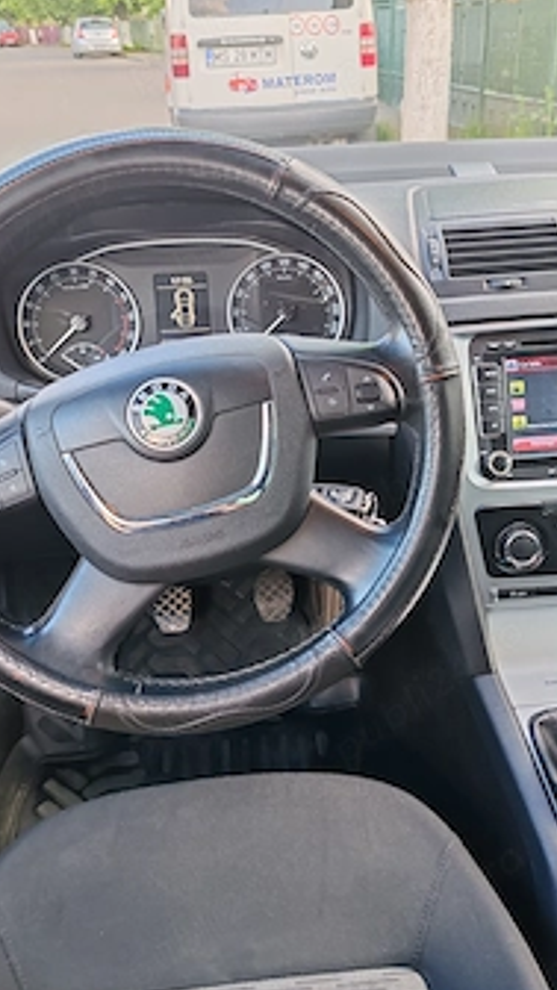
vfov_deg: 56.6
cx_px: 324
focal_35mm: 35
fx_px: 919
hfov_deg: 33.6
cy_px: 516
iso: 640
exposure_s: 1/100
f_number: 1.9
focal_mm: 6.12
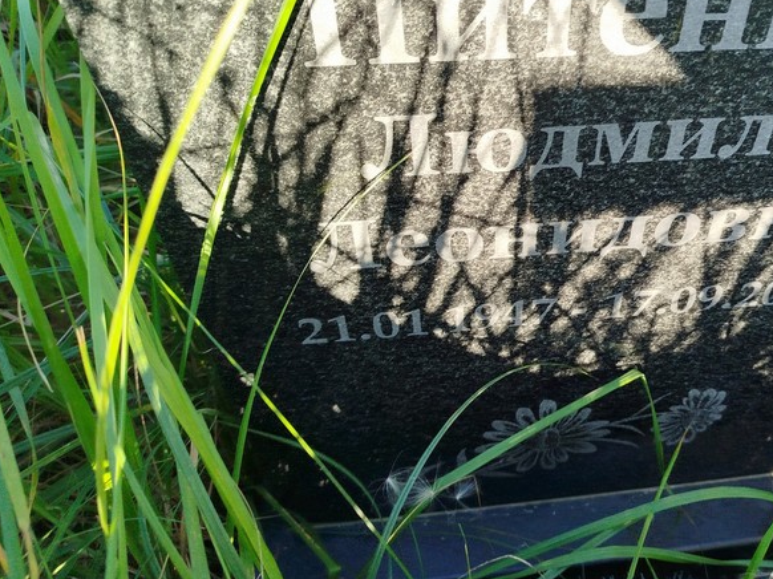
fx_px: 737
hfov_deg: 54.0
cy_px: 235
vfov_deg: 42.7
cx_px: 529
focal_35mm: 33
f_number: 1.7
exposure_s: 1/140
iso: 50
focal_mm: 5.31
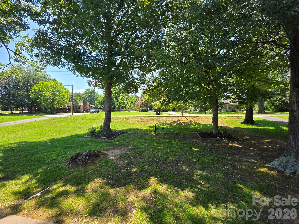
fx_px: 112
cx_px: 150
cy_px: 112
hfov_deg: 106.2
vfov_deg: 89.9
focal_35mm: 13
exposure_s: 1/694
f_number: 1.9
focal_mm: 2.2
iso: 40
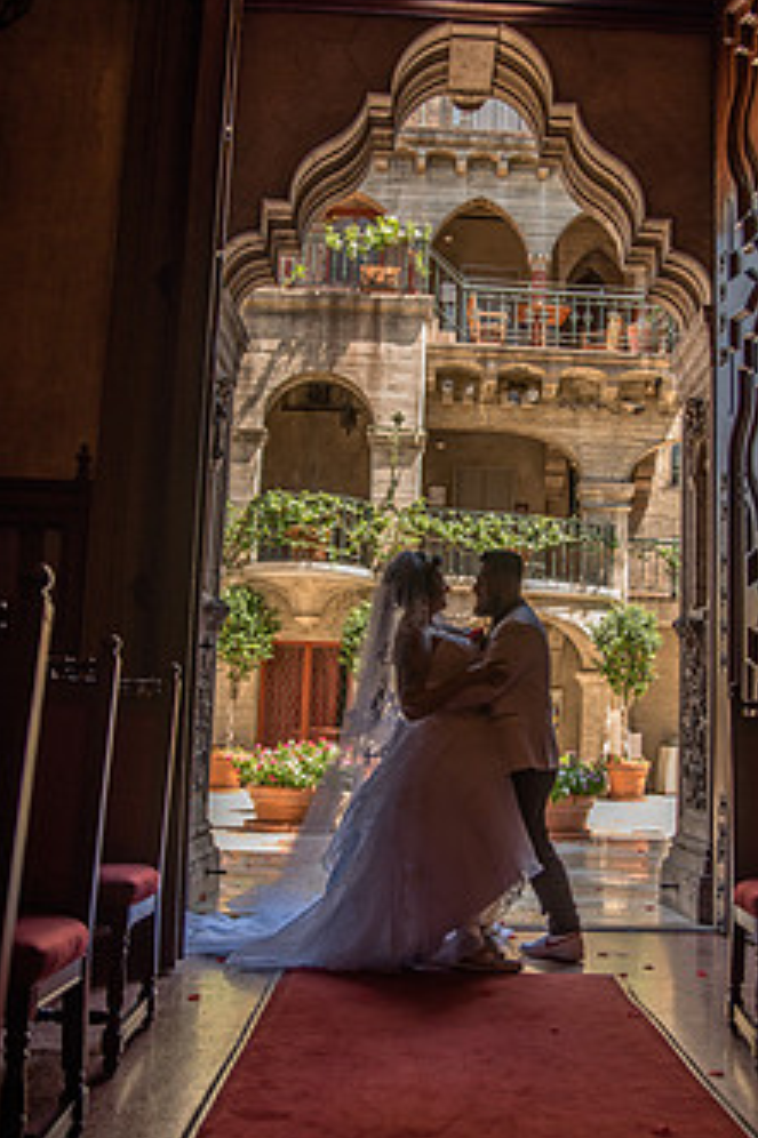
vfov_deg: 50.7
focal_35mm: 38
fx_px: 1201
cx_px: 484
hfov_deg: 34.8
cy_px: 566
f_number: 2.8
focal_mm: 28
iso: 100
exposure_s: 1/200
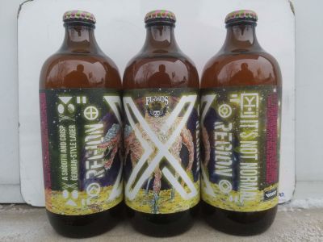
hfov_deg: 67.3
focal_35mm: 26
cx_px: 162
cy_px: 121
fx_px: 243
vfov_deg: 53.1
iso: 160
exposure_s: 1/40
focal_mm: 4.2
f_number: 1.7
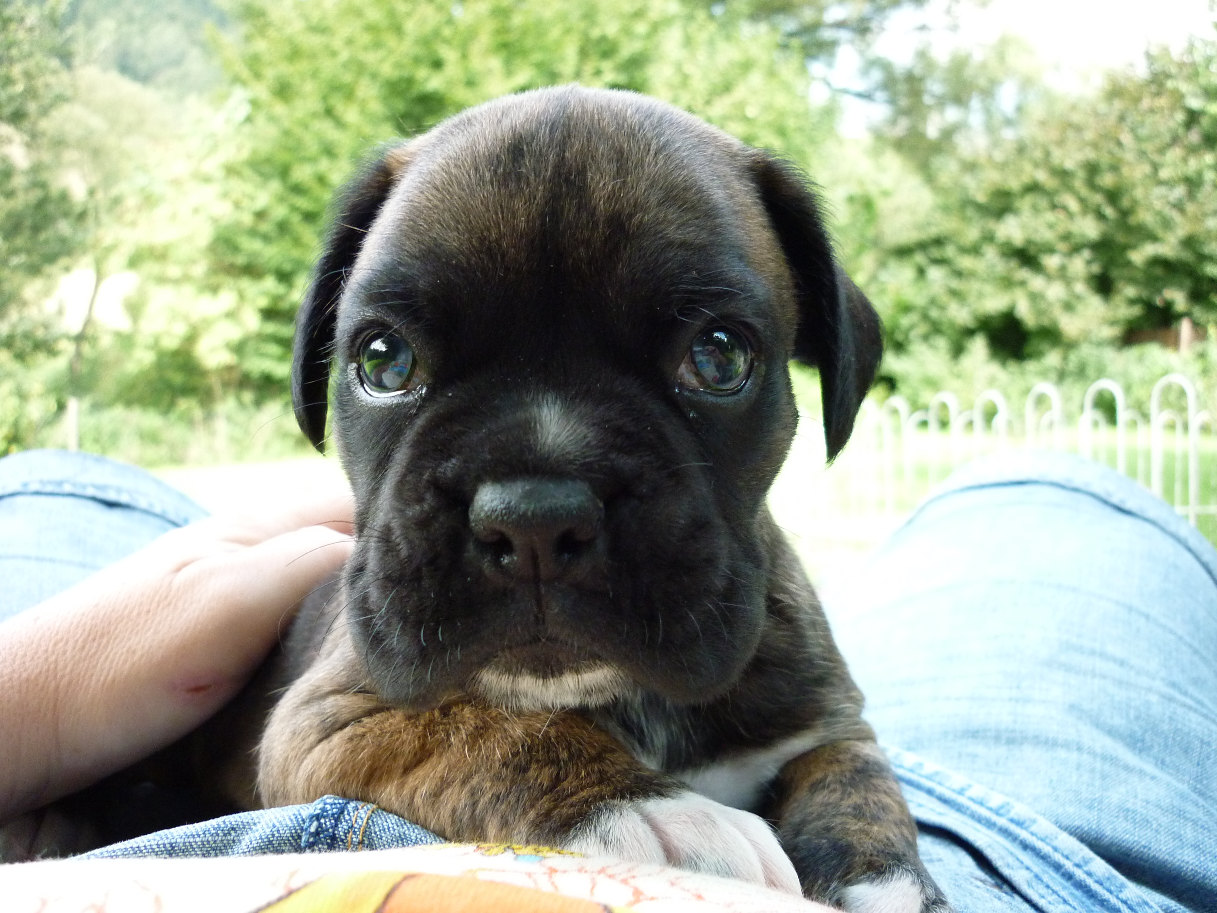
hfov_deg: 55.4
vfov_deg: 42.9
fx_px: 1160
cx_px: 608
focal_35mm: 33
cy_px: 456
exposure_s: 1/200
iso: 320
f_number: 2.8
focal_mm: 5.5
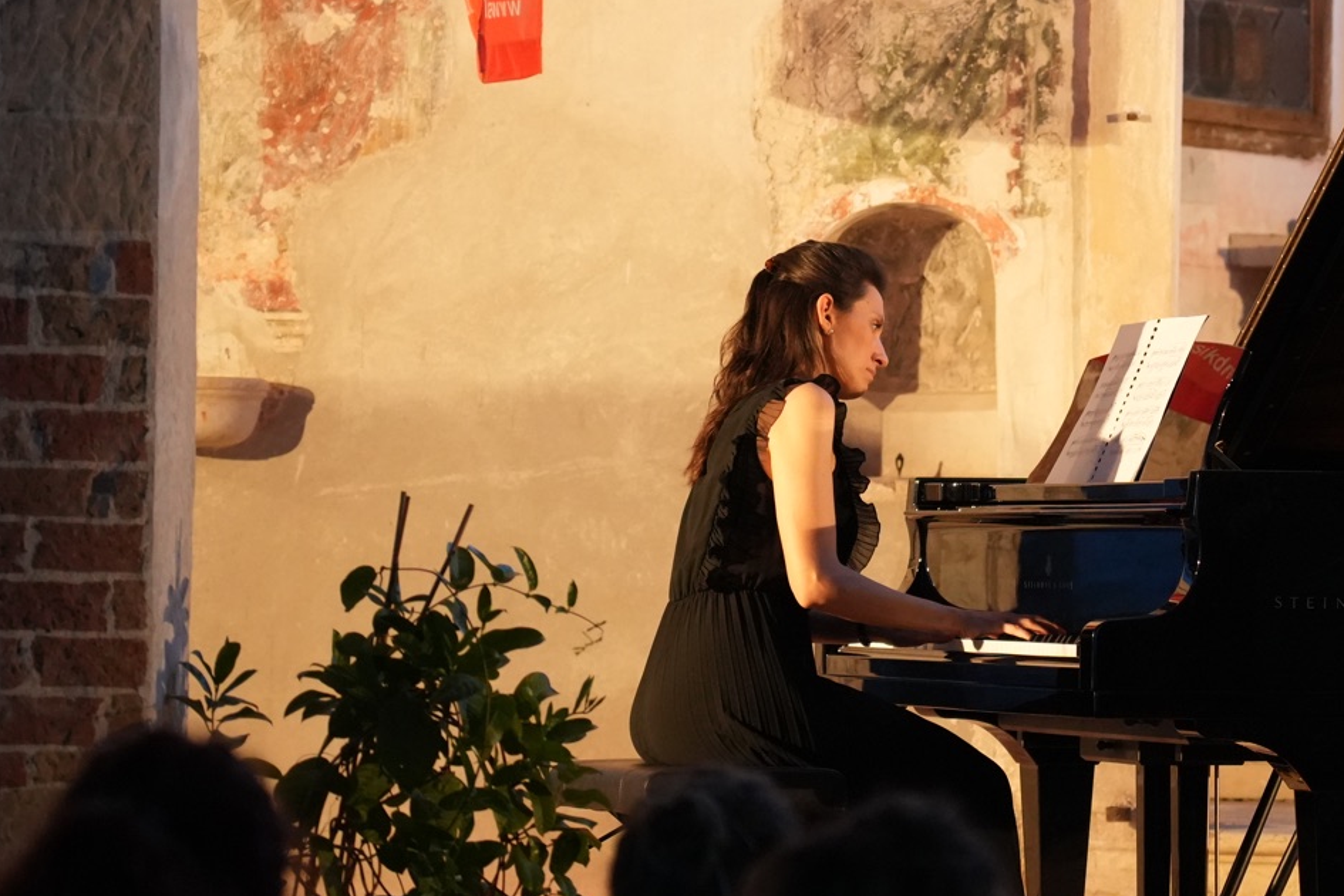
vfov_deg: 6.9
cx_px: 1044
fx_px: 7466
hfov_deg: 10.3
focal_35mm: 200
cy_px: 358
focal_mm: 105
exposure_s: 1/200
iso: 5000
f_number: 4
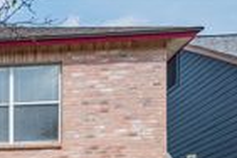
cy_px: 272
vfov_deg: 14.4
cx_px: -119
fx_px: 560
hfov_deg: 20.5
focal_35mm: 85
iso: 400
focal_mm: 24
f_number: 8
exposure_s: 1/400
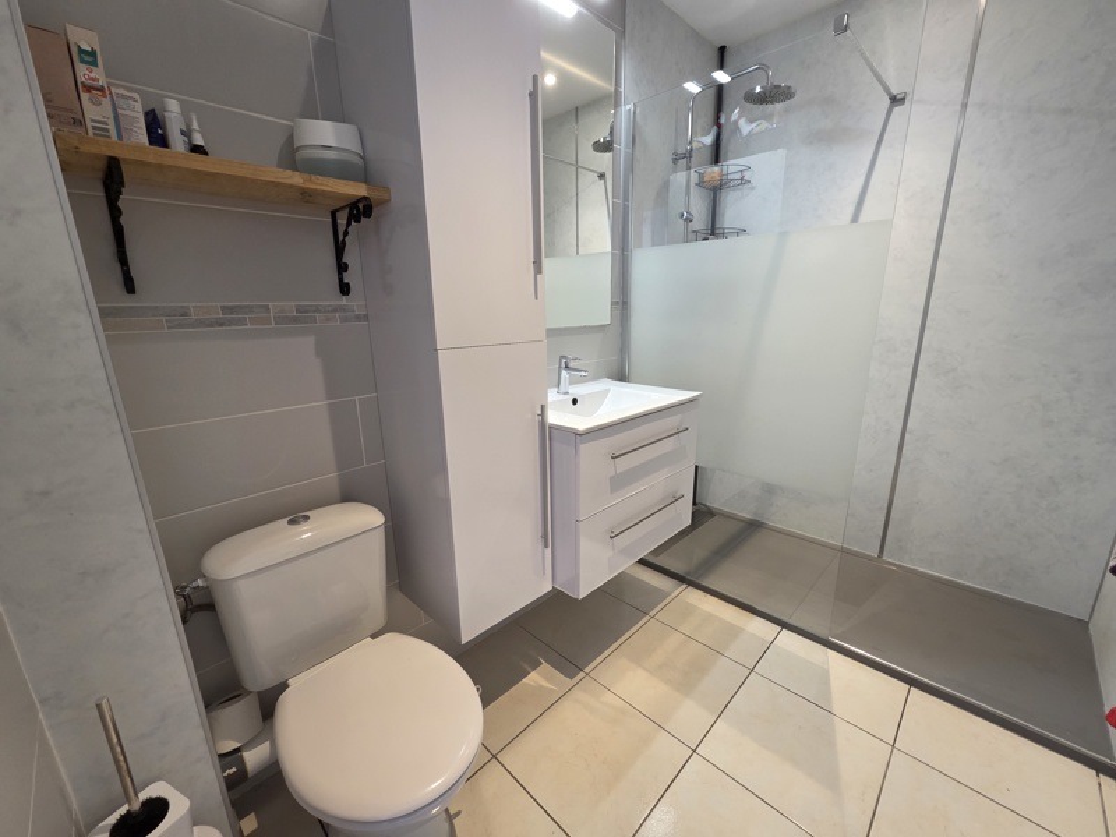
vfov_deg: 89.9
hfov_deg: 106.2
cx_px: 558
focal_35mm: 13
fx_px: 419
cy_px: 418
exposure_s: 1/50
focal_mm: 2.2
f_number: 2.2
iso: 160
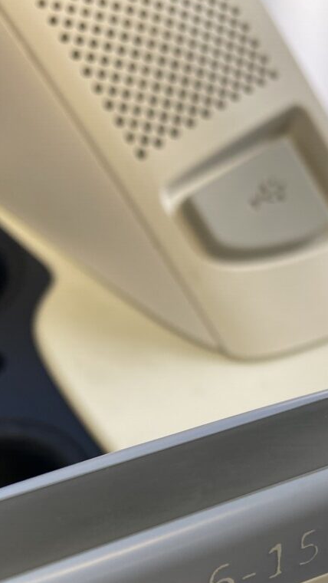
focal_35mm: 43
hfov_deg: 27.6
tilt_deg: -48.5
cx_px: 208
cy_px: 443
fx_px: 664
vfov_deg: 45.6
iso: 64
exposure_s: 1/100
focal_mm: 4.25
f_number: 1.8
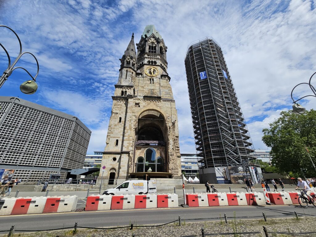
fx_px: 119
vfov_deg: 89.9
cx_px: 158
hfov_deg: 106.2
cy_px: 118
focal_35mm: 13
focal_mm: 2.2
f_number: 2.2
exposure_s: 1/4444
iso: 50
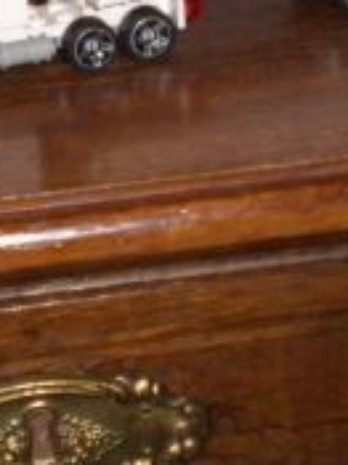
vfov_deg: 14.1
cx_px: 173
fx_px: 1865
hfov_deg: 10.7
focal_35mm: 139
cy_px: 64
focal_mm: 6.3
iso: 200
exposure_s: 1/60
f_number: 3.1
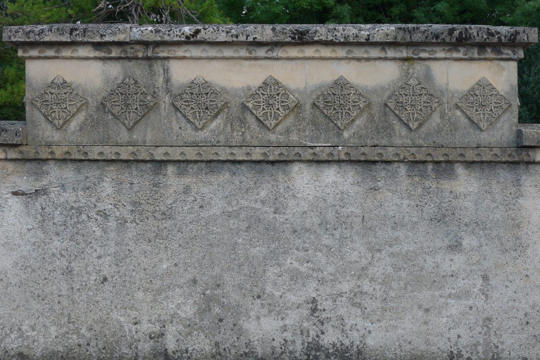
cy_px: 180
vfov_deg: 26.5
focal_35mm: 51
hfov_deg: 38.9
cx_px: 270
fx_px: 765
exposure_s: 1/80
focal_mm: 10.7
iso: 160
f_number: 2.7
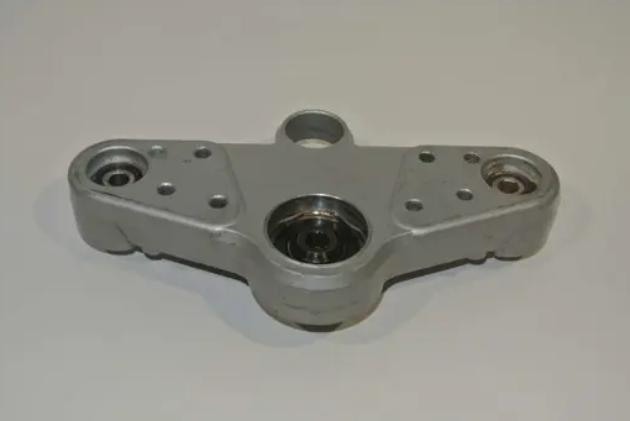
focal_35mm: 57
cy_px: 219
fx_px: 998
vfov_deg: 23.8
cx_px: 316
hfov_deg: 35.0
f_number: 5
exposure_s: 1/60
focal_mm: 20.3
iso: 200
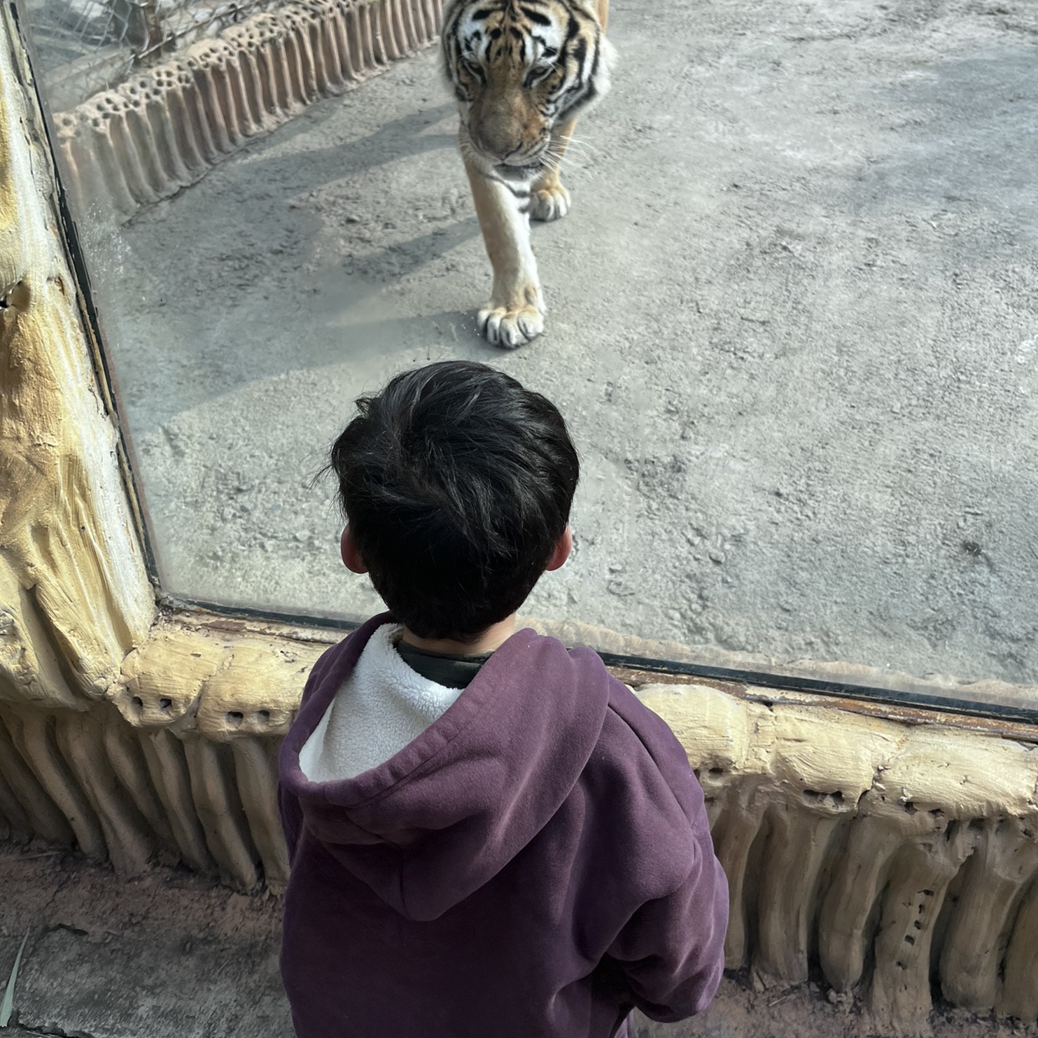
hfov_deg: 52.5
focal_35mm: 31
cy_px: 431
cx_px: 524
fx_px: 1052
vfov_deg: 52.3
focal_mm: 5.1
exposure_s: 1/1009
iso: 50
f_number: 1.6
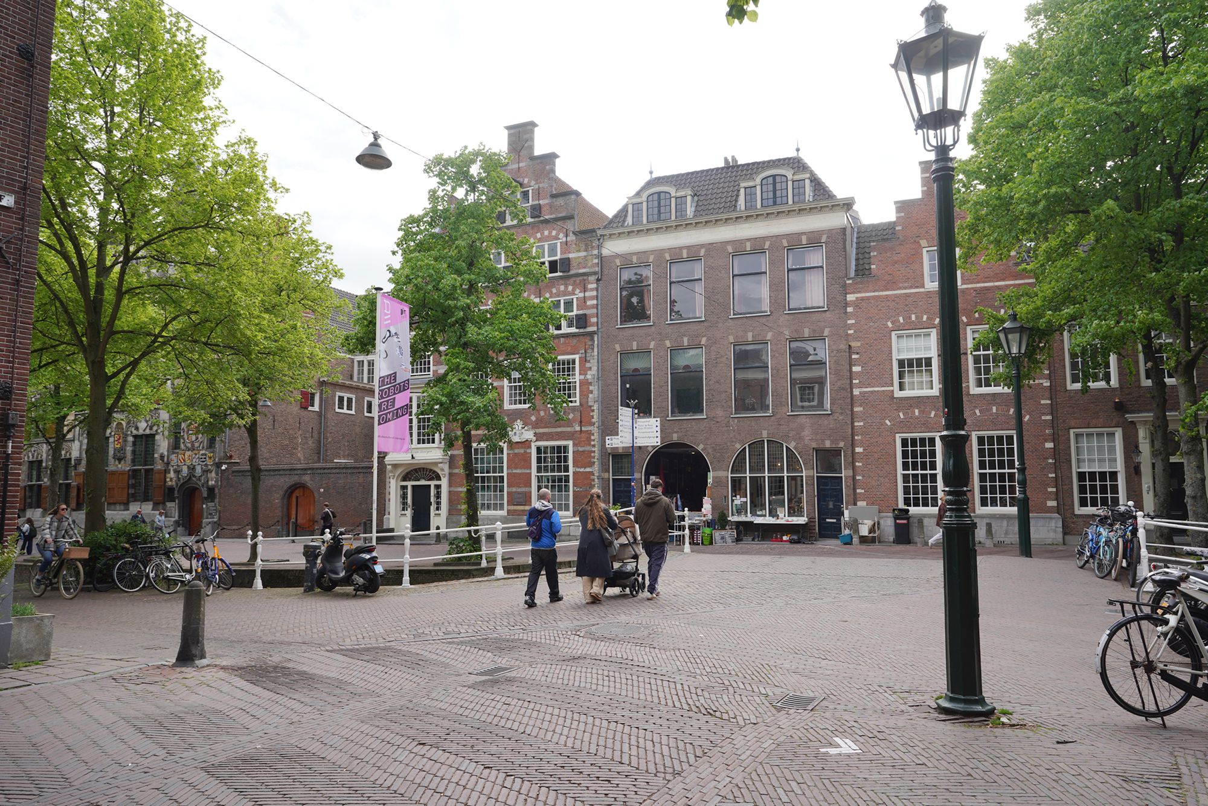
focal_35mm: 24
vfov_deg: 53.1
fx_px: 805
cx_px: 604
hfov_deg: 73.7
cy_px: 403
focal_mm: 24
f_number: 9
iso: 100
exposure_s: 1/100
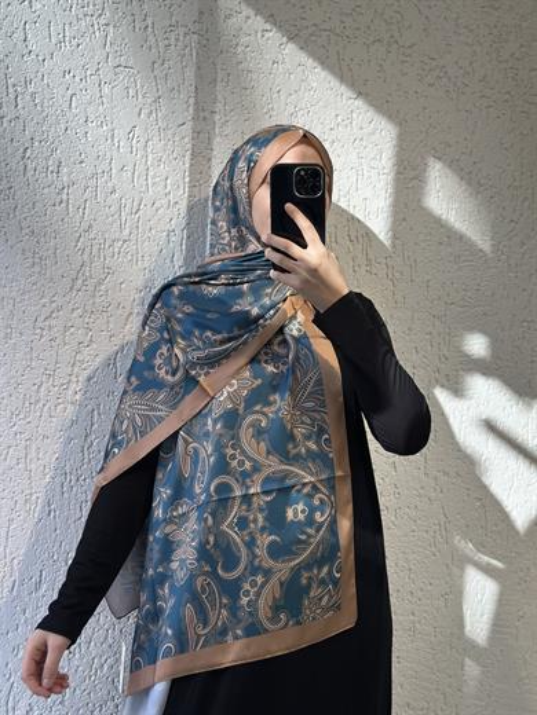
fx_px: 993
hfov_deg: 30.3
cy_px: 358
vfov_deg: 39.7
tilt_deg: -21.4
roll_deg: -4.4
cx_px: 268
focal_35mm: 48
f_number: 1.78
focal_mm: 6.86
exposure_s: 1/555
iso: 80
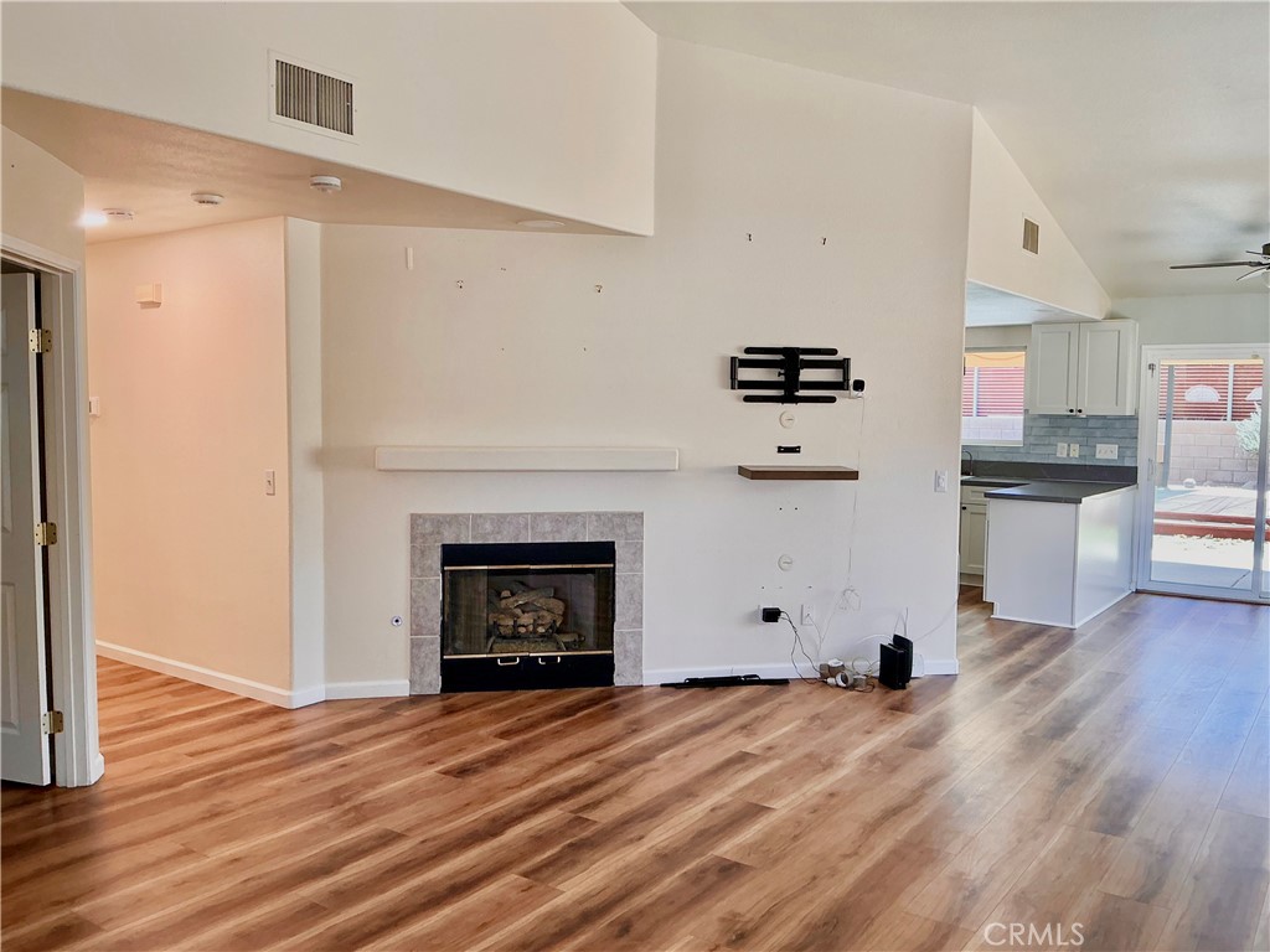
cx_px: 635
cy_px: 476
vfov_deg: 48.2
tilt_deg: -3.2
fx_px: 1064
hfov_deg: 61.7
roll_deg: -0.6
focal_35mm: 29
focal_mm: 3
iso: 40
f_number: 1.8
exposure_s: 1/60
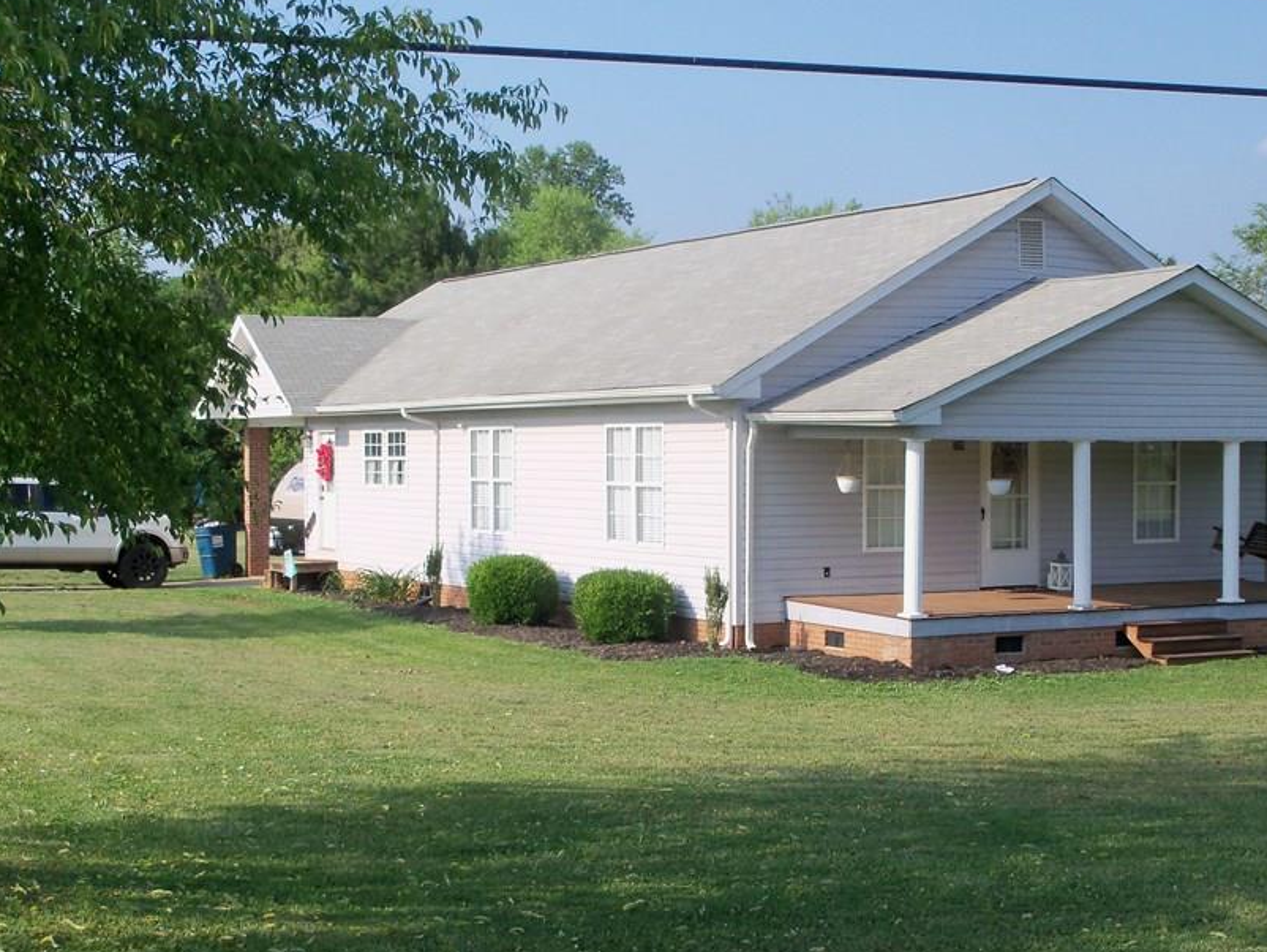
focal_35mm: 60
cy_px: 506
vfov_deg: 24.4
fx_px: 2197
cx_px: 727
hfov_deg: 32.1
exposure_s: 1/500
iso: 80
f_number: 3.2
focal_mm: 8.3
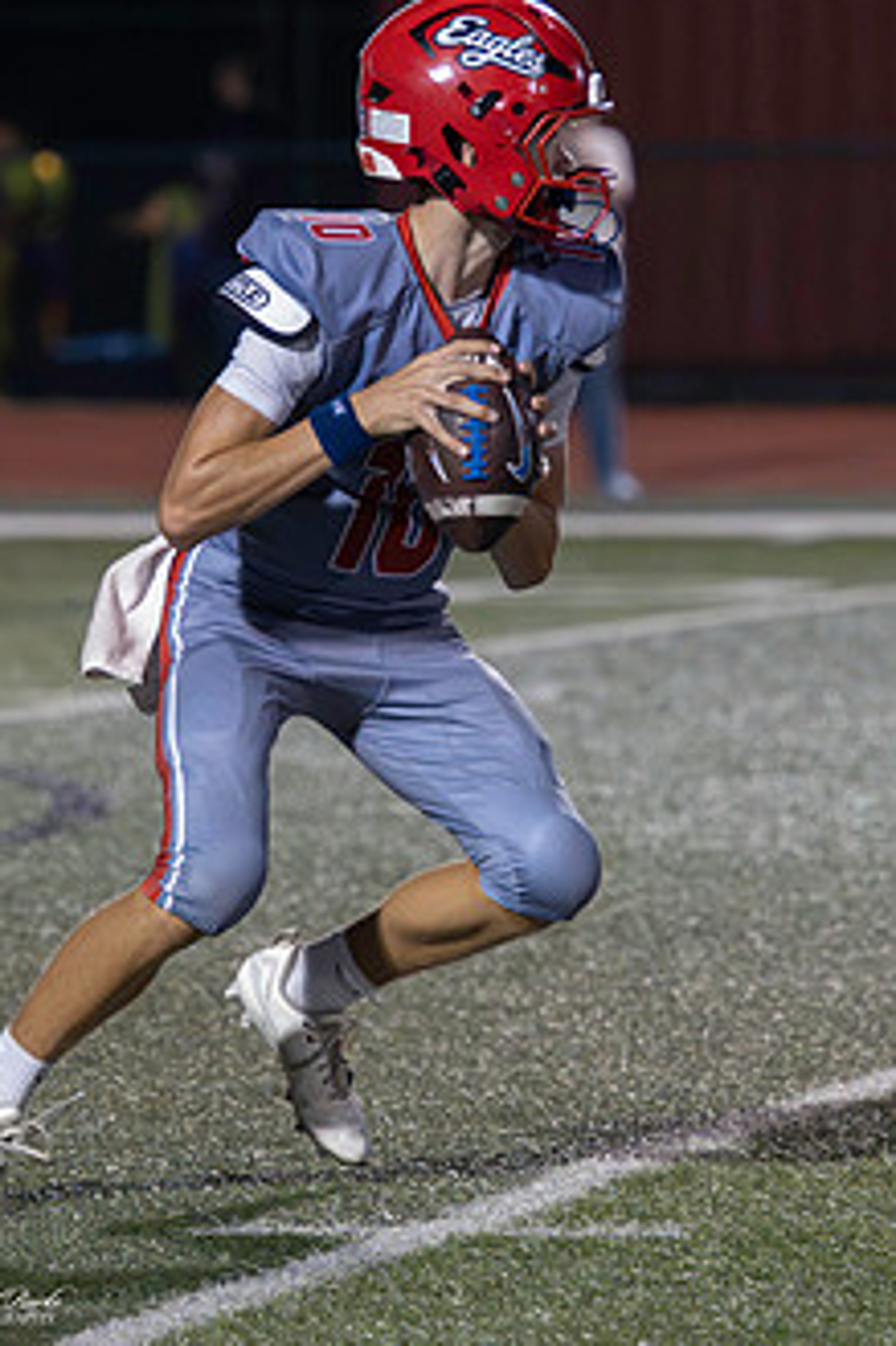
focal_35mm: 412
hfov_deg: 3.3
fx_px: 15396
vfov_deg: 5.0
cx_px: 382
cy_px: 394
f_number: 4
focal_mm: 180
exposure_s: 1/800
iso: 32000
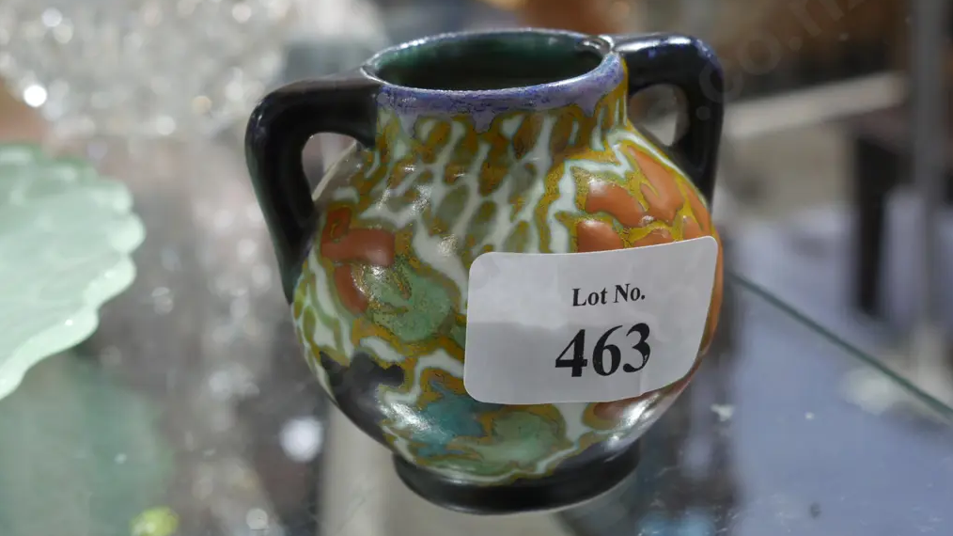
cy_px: 260
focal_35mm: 66
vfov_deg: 18.3
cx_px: 480
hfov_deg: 31.9
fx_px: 1668
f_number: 6.3
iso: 1600
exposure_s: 1/60
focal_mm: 30
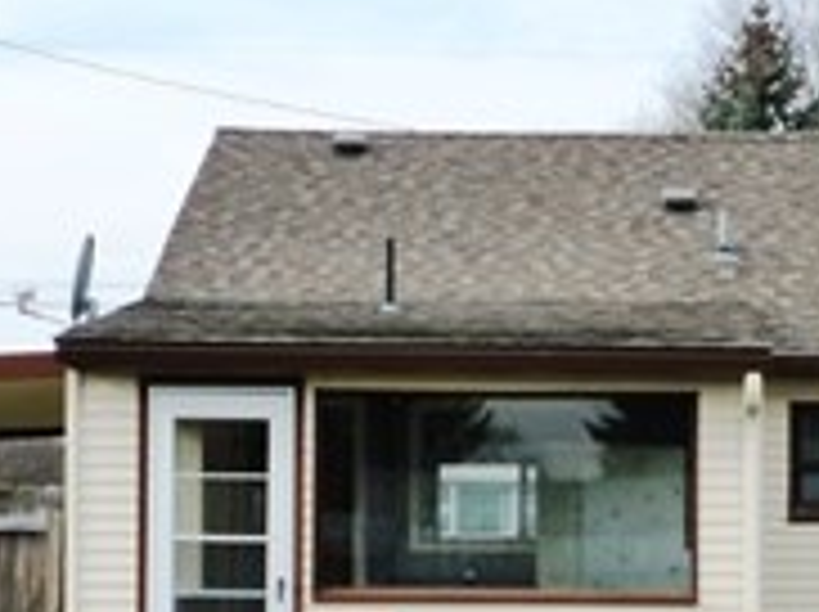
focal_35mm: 102
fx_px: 2410
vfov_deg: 14.3
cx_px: 594
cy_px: 531
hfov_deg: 19.2
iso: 125
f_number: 3.3
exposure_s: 1/400
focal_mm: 5.2
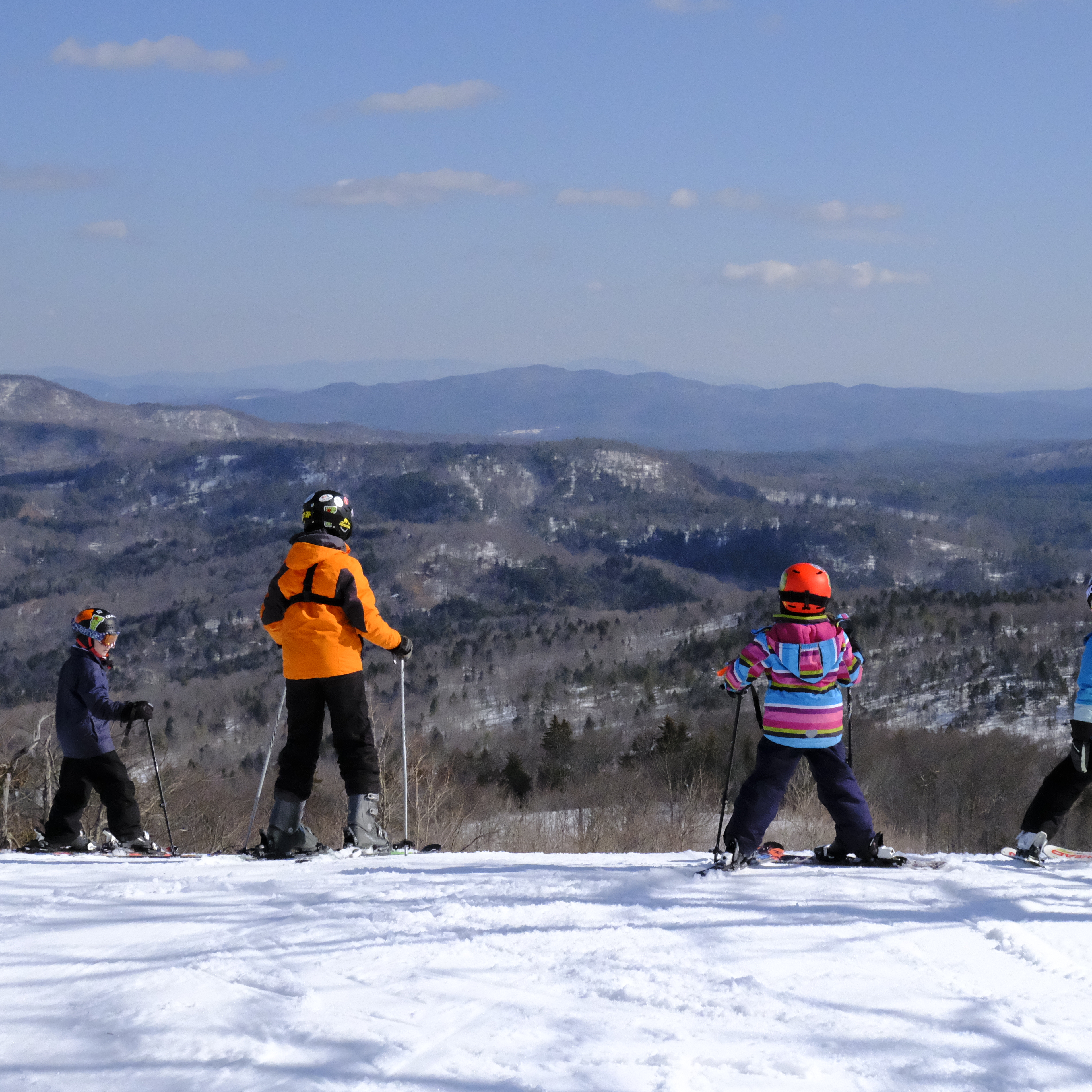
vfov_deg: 25.7
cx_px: 594
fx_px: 2391
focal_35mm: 67
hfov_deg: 25.7
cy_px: 542
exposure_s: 1/6000
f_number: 10
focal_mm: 33.2
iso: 12800
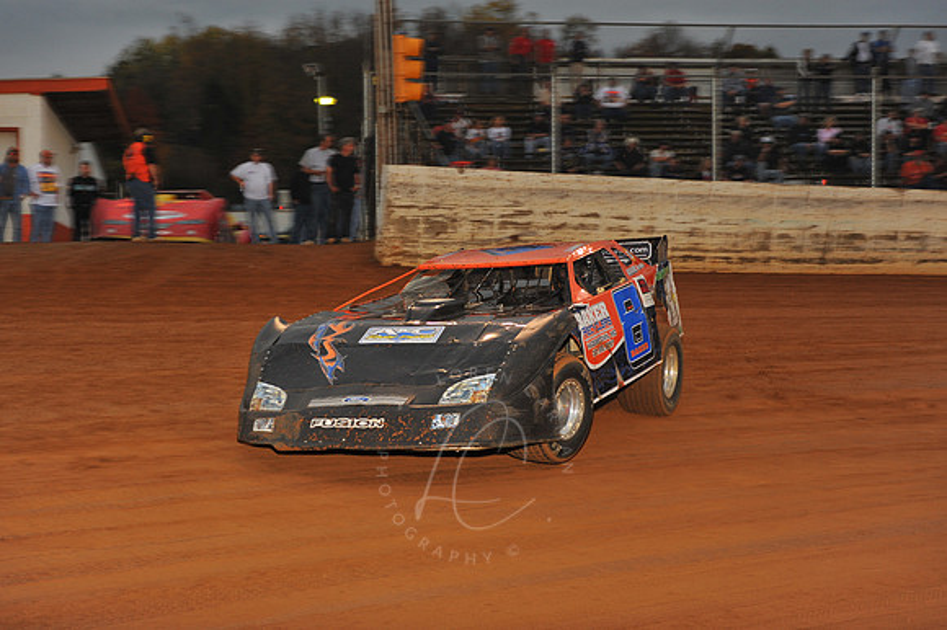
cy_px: 315
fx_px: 1840
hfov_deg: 28.9
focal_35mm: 70
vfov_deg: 19.4
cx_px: 474
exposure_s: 1/320
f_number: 7.1
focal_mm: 70
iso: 800
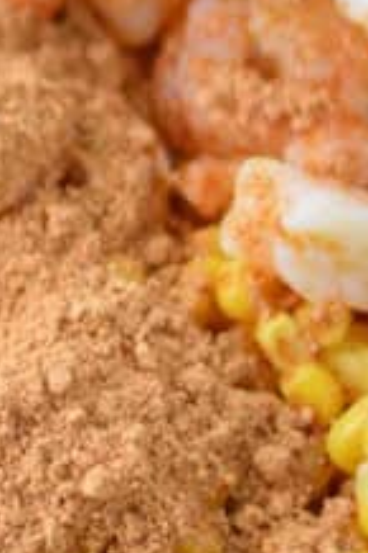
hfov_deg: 4.4
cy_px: 188
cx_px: -228
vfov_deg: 6.6
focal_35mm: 310
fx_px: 4761
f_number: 2
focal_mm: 50
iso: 1800
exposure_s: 1/500
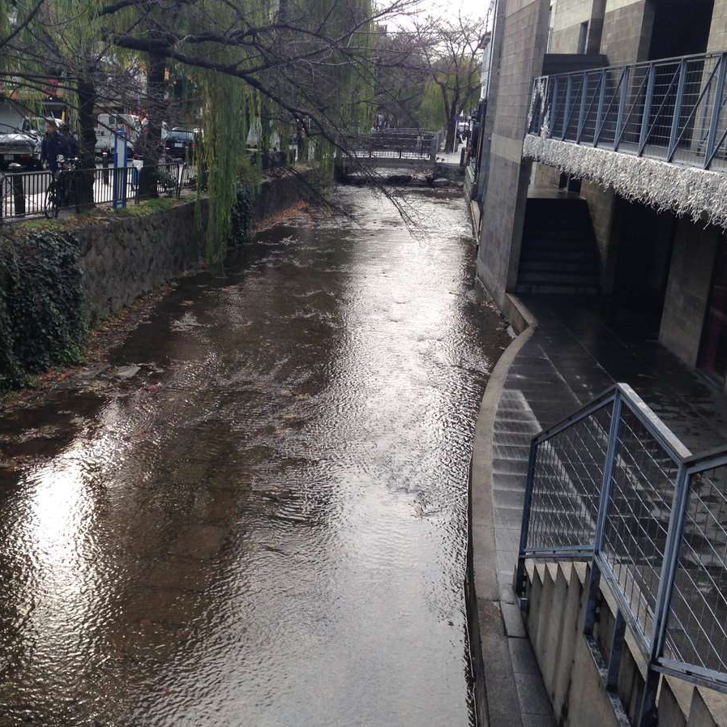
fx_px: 927
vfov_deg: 42.8
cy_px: 363
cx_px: 276
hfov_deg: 42.5
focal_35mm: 39
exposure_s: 1/401
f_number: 2.4
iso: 50
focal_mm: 4.12
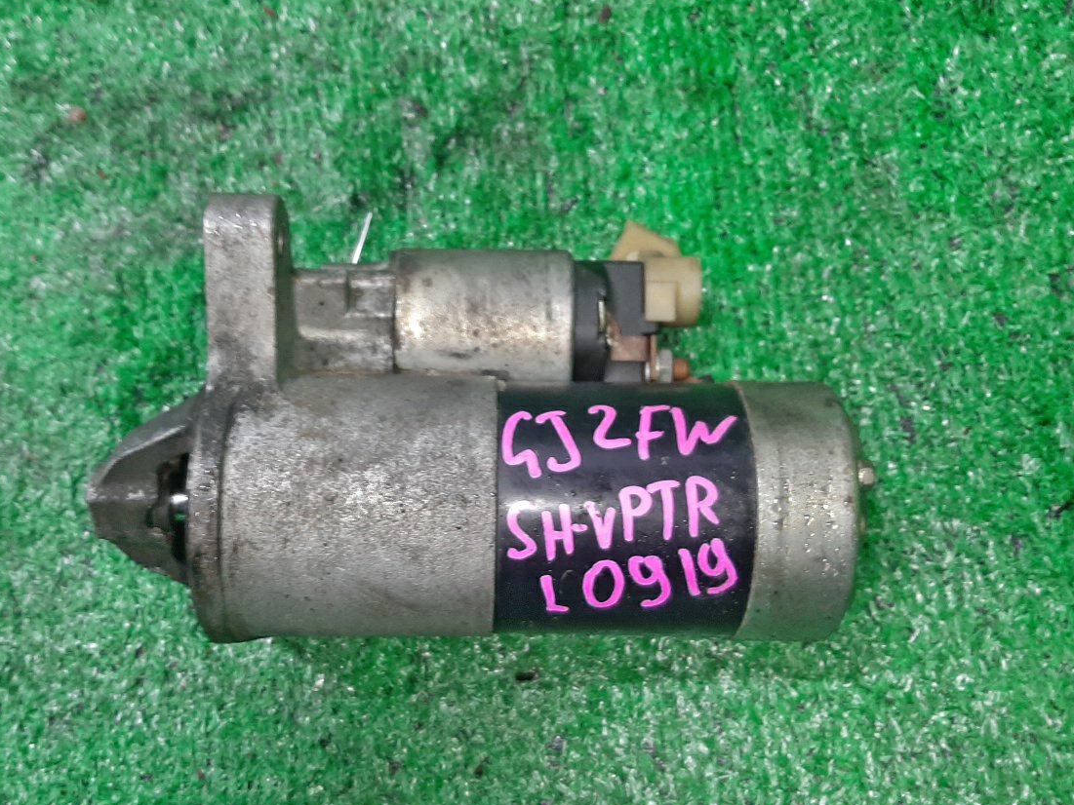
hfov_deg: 53.8
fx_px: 1055
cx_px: 466
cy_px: 441
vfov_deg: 41.8
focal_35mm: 34
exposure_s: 1/50
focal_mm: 3.93
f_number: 1.7
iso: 172
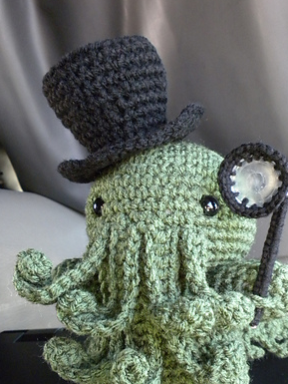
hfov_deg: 30.3
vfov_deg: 39.4
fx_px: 532
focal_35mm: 48
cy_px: 242
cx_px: 160
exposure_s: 1/55.1
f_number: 3.5
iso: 400
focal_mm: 6.6
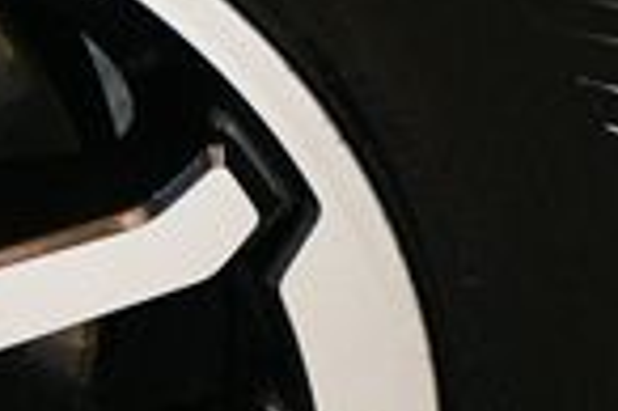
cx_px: -495
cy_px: 534
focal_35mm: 294
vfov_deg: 4.6
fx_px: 5041
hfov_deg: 6.8
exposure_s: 1/80
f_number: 4.5
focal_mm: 45
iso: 3200
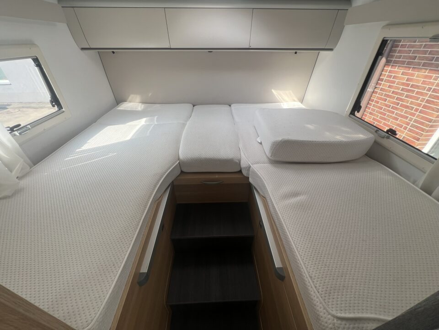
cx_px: 220
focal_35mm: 13
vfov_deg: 89.9
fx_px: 165
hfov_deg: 106.2
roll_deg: +1.1
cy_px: 165
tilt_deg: -34.2
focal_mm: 1.57
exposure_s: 1/168
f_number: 1.8
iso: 32
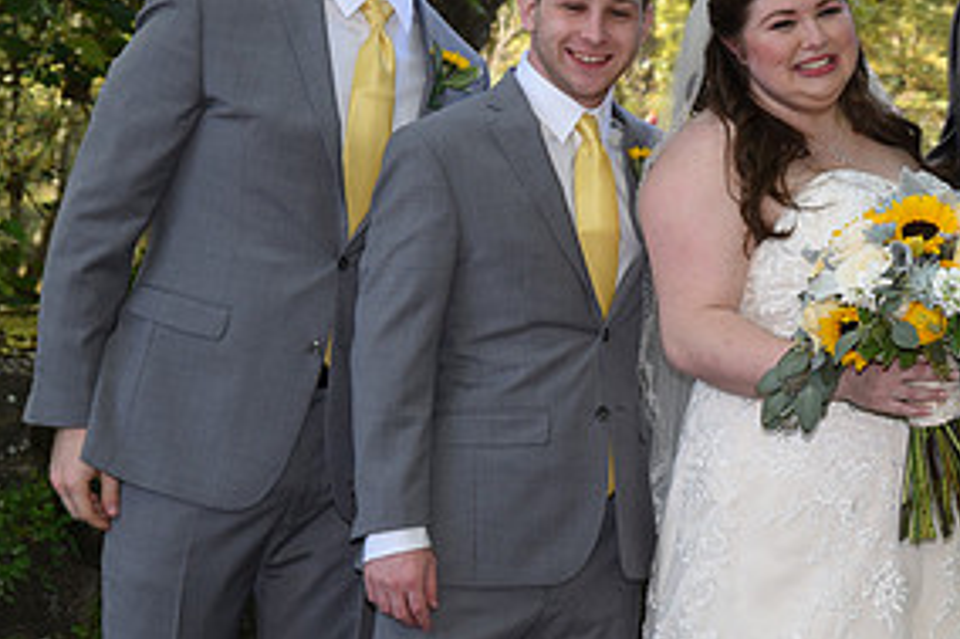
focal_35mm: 135
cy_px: 218
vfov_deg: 10.1
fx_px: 3598
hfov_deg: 15.0
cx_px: 862
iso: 640
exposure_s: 1/200
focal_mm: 66
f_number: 6.3
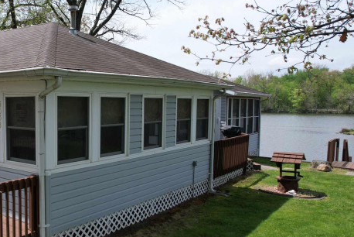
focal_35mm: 36
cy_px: 132
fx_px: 354
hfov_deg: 50.2
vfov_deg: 36.9
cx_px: 75
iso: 110
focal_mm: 8.38
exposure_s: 1/2000
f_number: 2.8
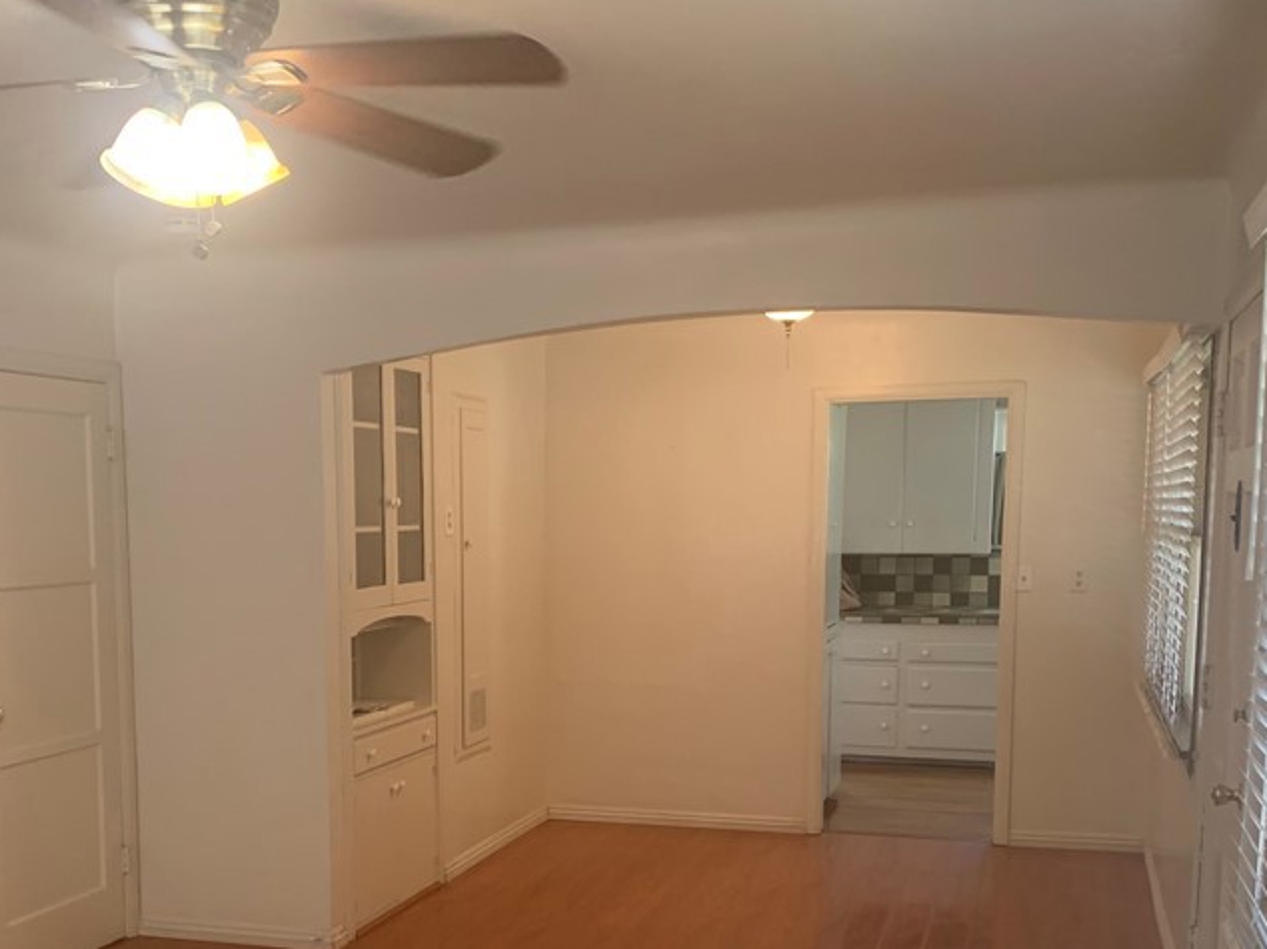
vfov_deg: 33.6
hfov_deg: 44.6
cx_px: 502
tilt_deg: -7.6
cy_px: 717
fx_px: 1537
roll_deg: +0.0
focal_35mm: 42
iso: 125
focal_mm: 4.25
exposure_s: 1/60
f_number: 1.8
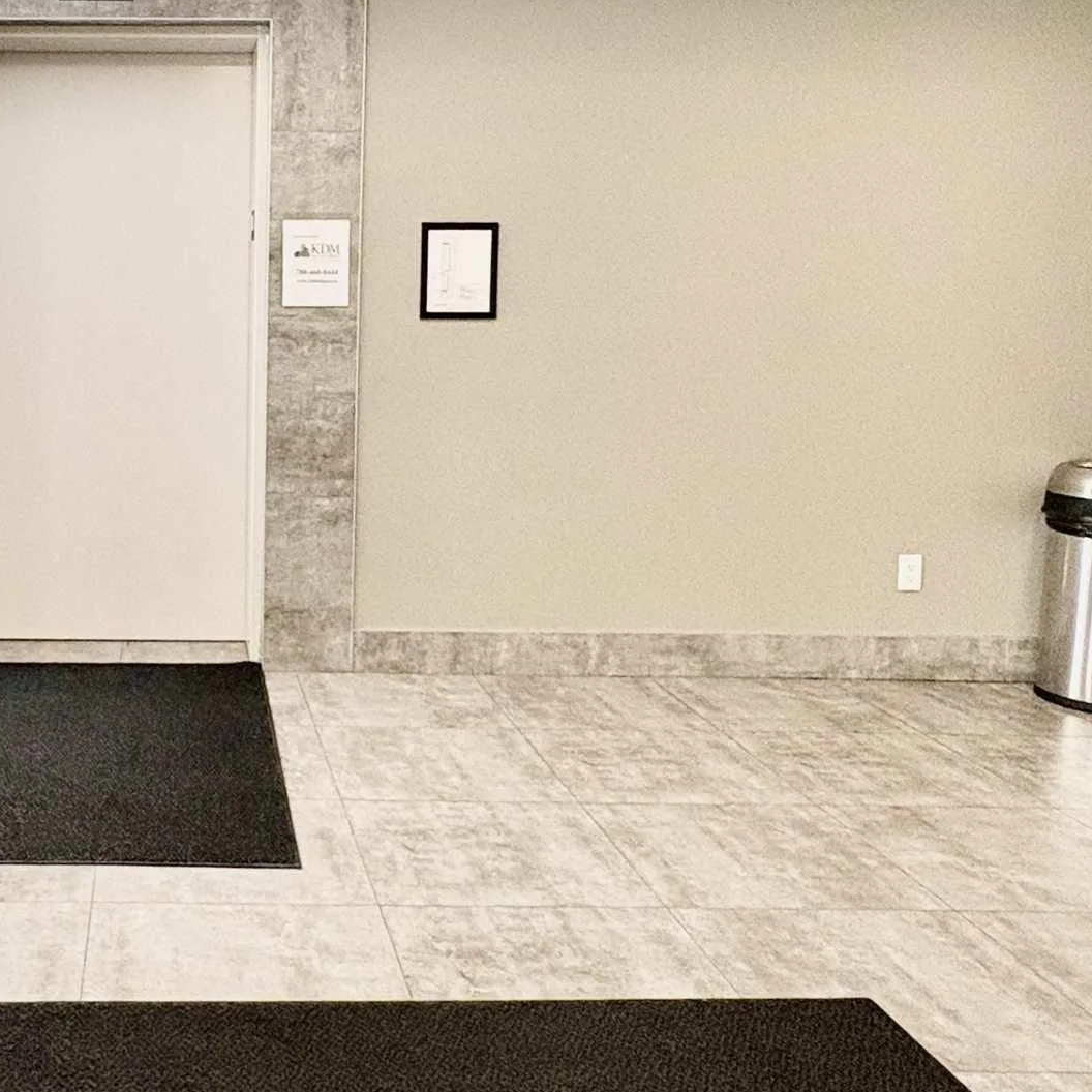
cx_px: 157
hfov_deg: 43.0
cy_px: 446
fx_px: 1285
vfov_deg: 45.8
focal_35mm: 36
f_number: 2.2
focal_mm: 2.22
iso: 200
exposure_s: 1/120
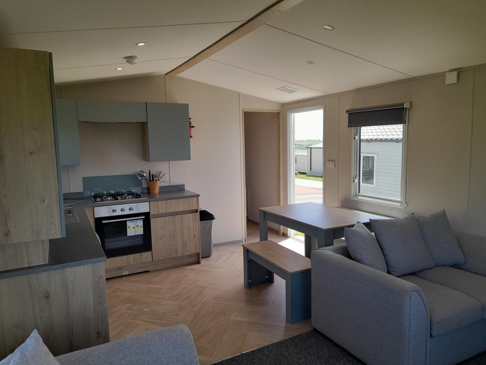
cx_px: 243
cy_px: 182
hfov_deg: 69.4
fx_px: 351
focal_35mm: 25
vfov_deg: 54.9
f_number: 2
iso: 20
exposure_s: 1/100
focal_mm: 4.6
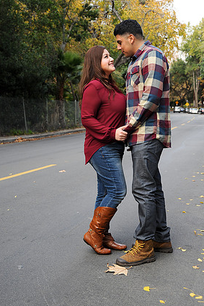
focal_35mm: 55
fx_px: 468
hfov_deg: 24.6
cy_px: 148
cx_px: 103
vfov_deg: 36.3
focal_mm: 52
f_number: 7.1
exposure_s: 1/125
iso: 200
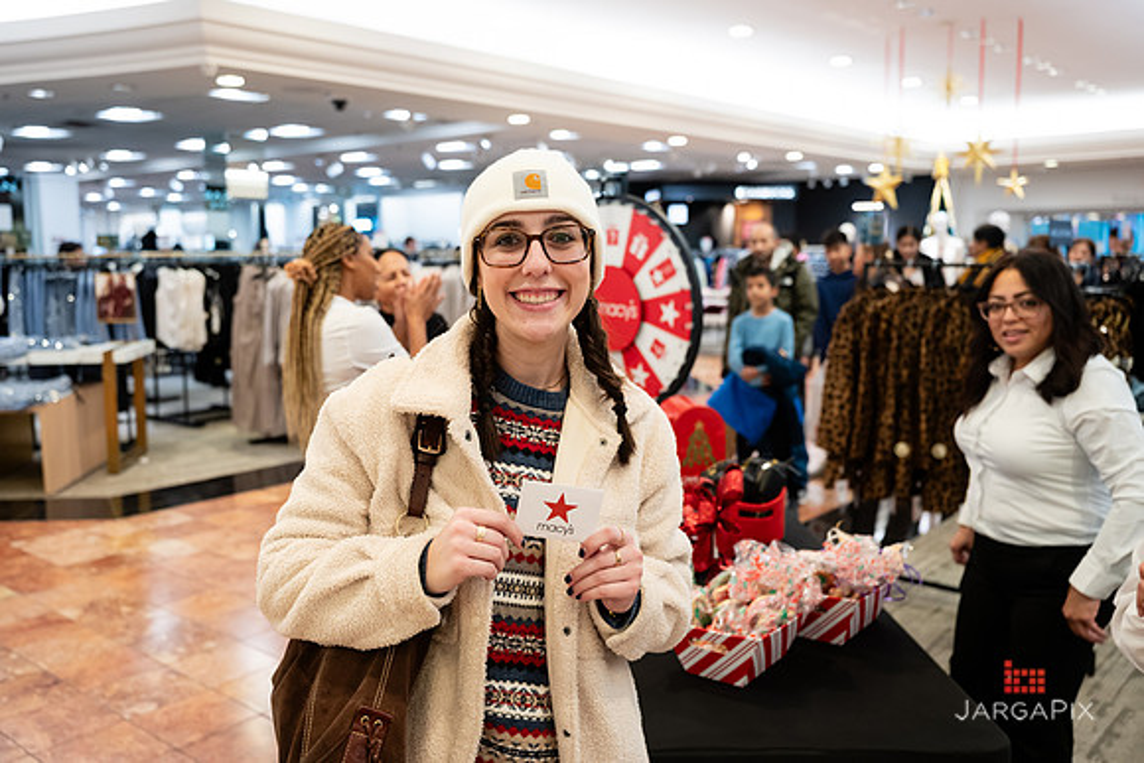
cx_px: 536
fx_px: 1019
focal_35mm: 32
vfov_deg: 41.1
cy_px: 357
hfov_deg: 58.6
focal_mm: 30
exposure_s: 1/125
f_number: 3.2
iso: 1000
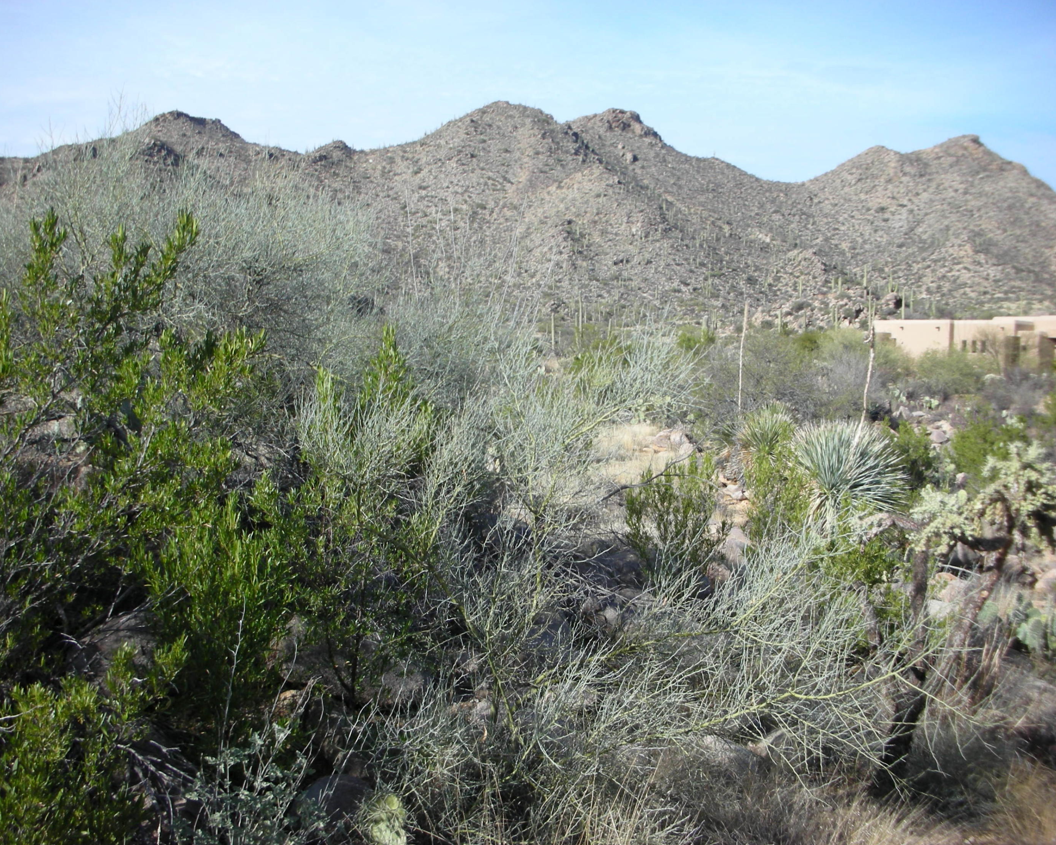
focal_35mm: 37
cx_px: 495
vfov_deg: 40.1
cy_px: 422
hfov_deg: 49.1
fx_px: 1156
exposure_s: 1/62.7
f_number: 8.5
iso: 50
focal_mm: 5.8
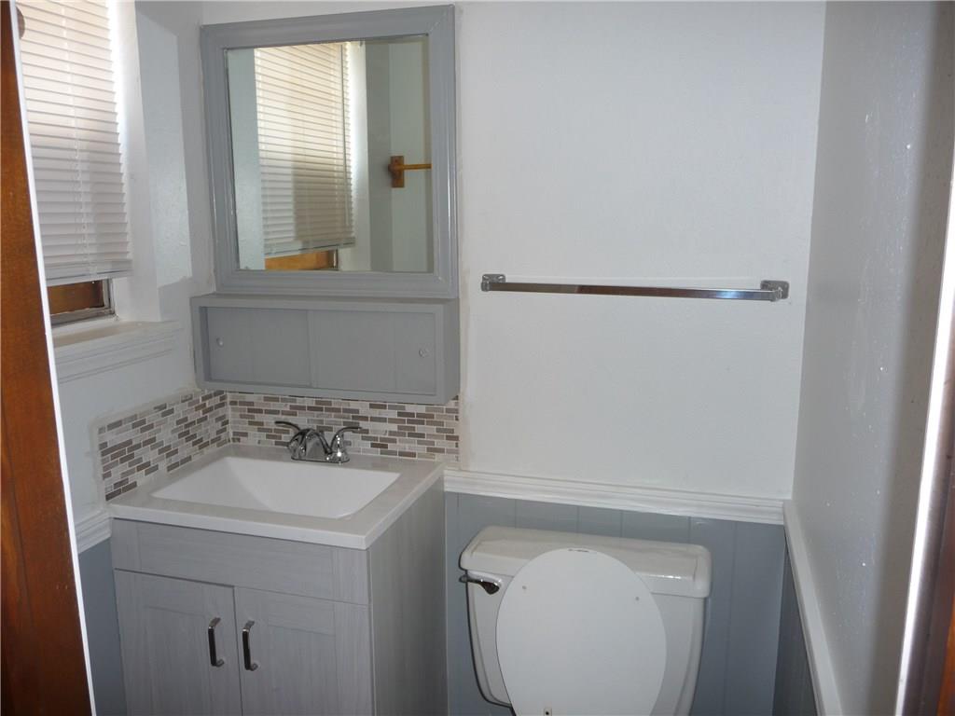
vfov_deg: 49.7
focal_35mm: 28
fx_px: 772
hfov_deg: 63.4
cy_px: 358
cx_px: 478
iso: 100
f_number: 3.3
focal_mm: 4.7
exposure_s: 1/30
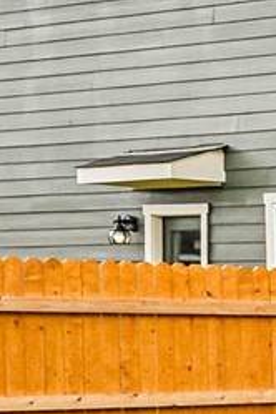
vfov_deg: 16.5
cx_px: 1500
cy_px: 404
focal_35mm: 122
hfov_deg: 5.8
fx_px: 1403
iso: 100
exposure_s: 1/250
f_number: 8
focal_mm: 14
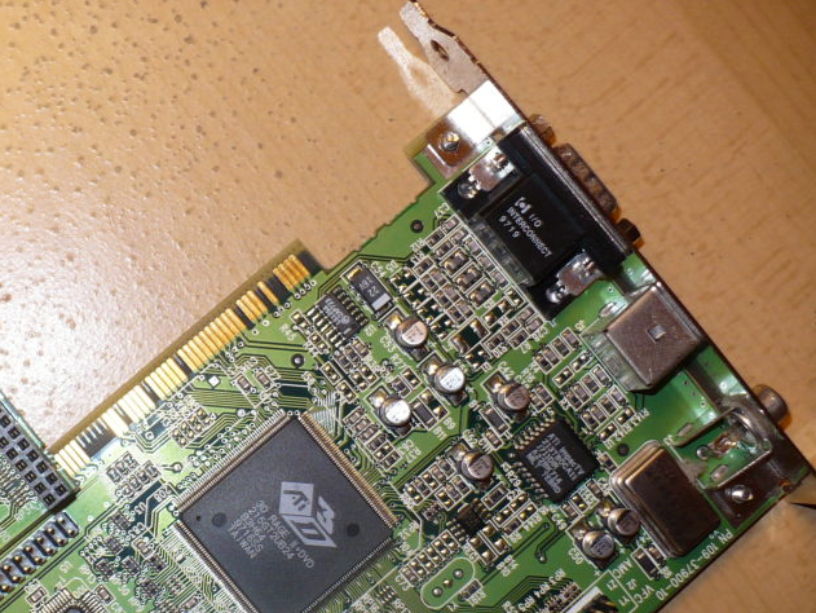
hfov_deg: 31.3
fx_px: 1415
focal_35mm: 60
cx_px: 159
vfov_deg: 24.1
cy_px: 468
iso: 100
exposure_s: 1/30
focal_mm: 6.1
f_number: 2.8
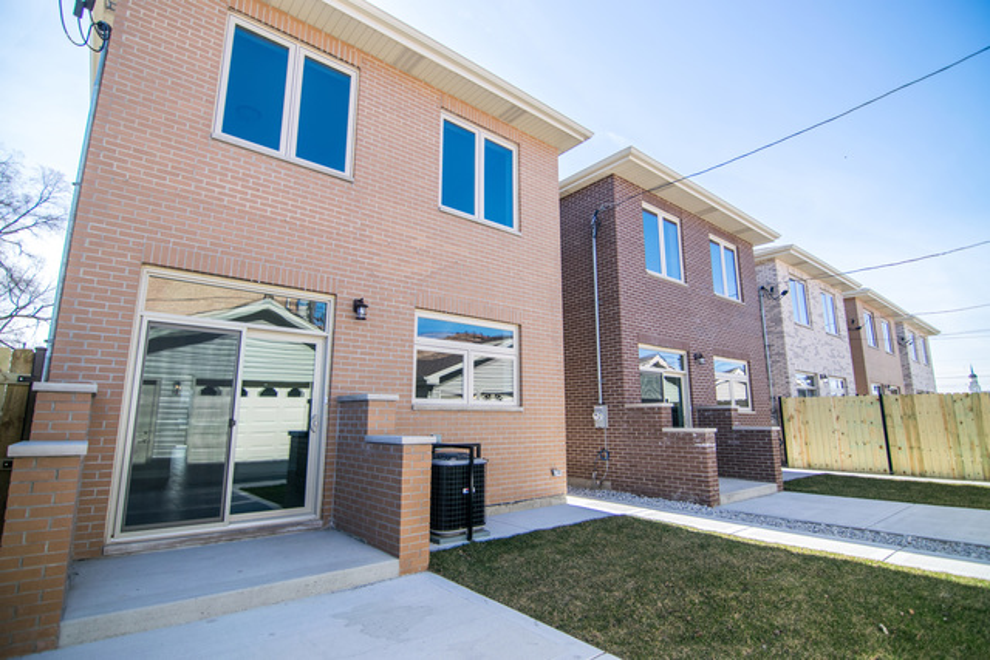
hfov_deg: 95.0
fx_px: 454
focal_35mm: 16
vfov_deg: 72.1
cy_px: 330
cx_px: 495
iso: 200
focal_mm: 11
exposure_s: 1/1600
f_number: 2.8
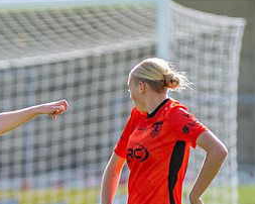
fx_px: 9517
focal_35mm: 1262
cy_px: 256
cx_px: -234
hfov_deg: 1.5
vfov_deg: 1.2
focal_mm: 300
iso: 200
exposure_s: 1/3200
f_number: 2.8
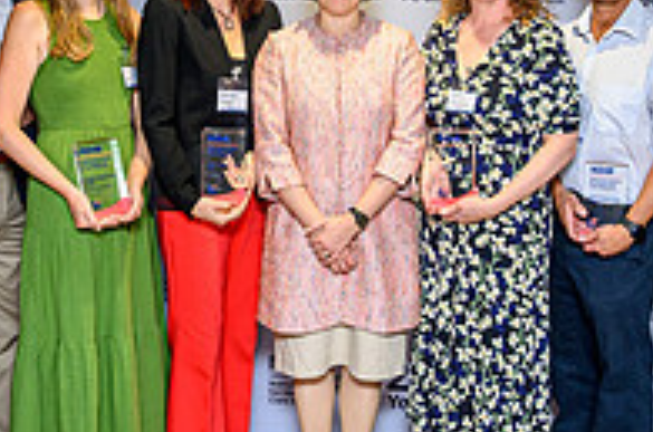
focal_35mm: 73
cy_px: 136
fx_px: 1321
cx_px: 315
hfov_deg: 27.8
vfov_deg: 18.5
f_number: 4
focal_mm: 24
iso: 1600
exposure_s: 1/200
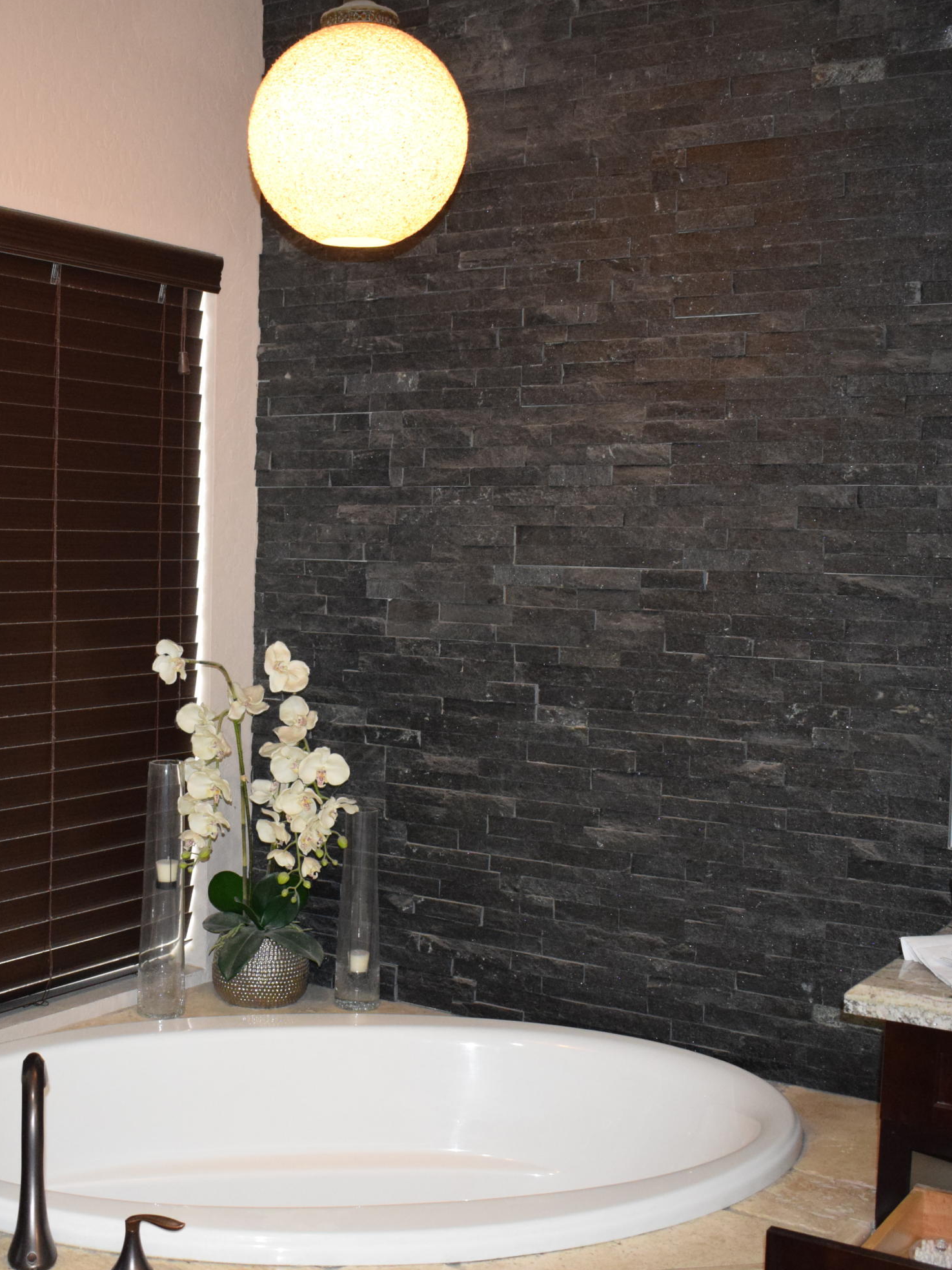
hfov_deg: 32.3
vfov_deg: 42.9
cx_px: 242
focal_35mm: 44
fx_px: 1614
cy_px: 641
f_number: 3.8
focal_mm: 20
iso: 2200
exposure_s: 1/60
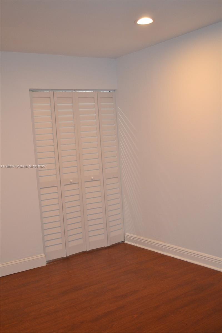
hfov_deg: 34.2
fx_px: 361
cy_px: 166
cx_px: 111
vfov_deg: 49.6
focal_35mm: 39
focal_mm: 26
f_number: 4.2
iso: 1400
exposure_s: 1/60
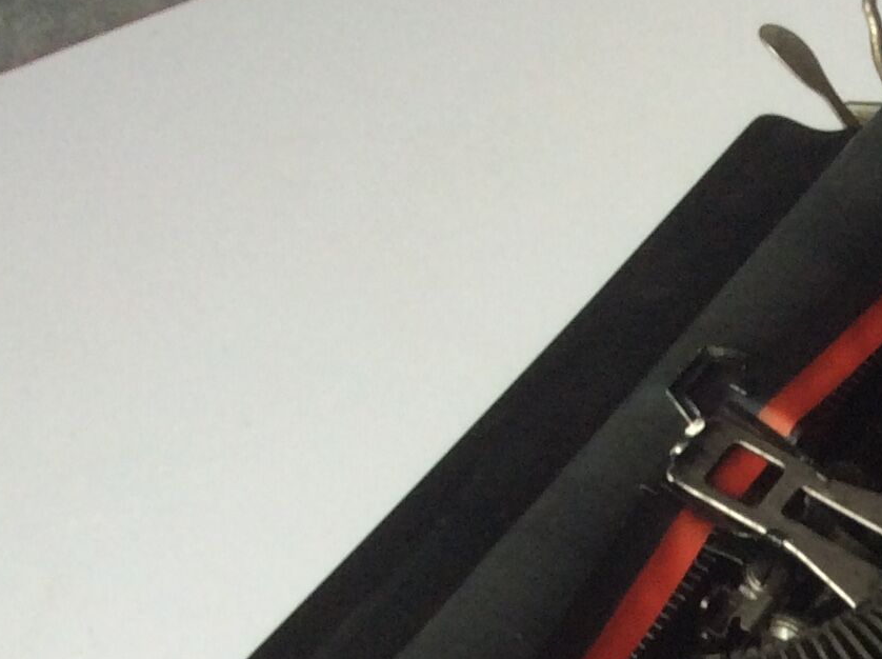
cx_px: 1115
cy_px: 930
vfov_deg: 14.1
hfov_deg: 18.6
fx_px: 2519
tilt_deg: -54.3
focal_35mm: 99
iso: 50
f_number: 2.4
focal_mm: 3.3
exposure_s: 1/100
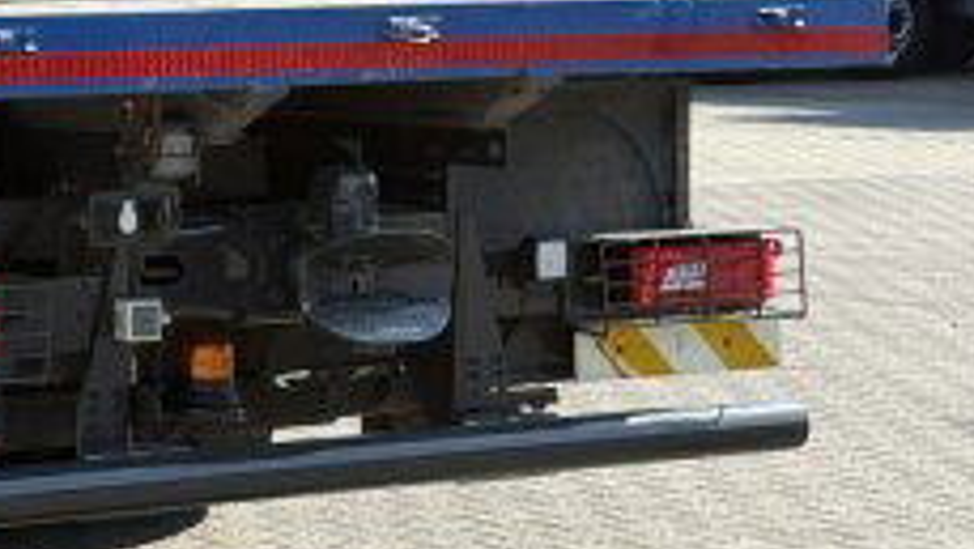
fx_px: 3772
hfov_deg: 14.1
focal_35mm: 146
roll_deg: -0.5
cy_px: -9
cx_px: -332
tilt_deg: -1.5
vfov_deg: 8.3
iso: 100
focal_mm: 6.76
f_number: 1.78
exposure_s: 1/2146
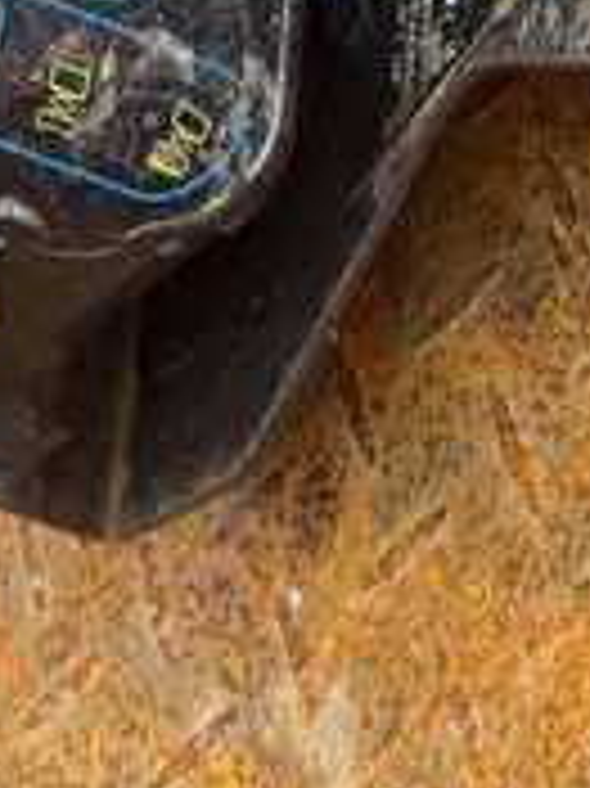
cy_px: -718
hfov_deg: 13.5
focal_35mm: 109
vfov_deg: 15.1
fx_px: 2480
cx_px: 99
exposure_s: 1/121
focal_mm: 5.1
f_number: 1.6
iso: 64
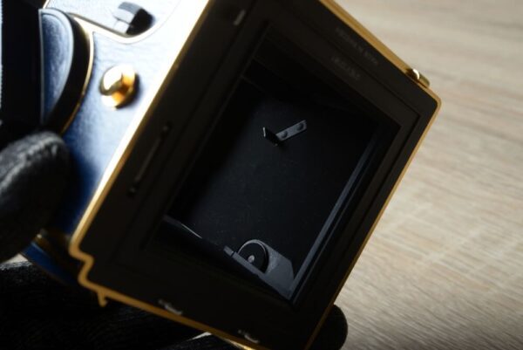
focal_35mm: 60
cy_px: 175
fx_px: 872
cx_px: 262
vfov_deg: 22.7
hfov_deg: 33.4
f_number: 16
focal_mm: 60
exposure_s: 1/160
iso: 400
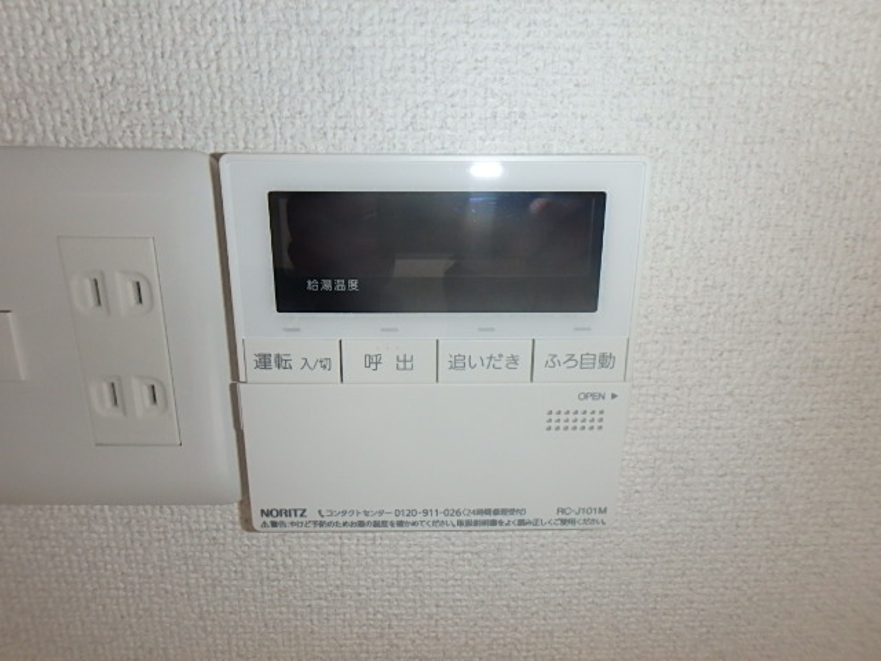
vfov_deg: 63.4
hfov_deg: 79.0
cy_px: 330
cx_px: 440
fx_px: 534
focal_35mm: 21
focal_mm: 3.7
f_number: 6
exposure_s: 1/30
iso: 320
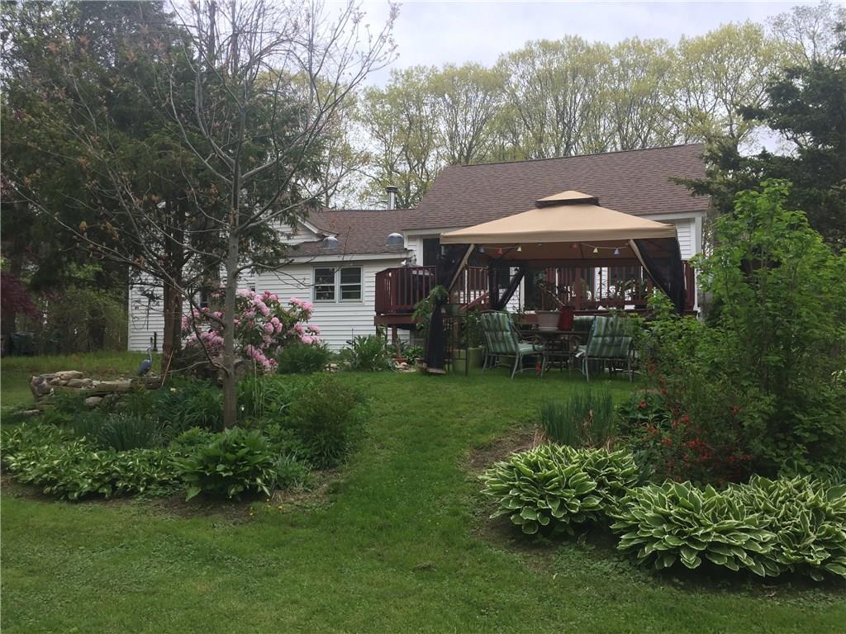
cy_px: 317
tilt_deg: +4.8
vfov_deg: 48.2
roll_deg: -1.6
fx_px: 709
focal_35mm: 29
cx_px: 423
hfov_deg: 61.7
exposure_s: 1/311
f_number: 2.2
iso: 32
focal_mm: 4.15
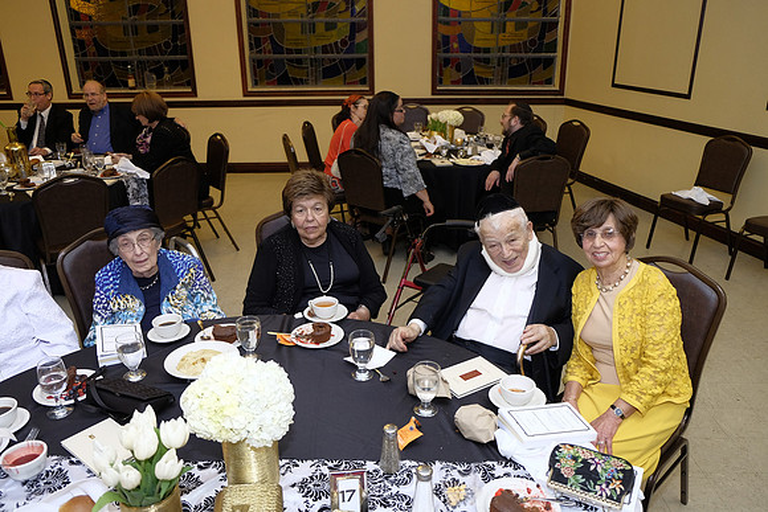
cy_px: 256
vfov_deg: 48.0
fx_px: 576
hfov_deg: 67.4
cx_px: 384
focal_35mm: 27
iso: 1000
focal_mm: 18
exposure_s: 1/180
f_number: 2.8
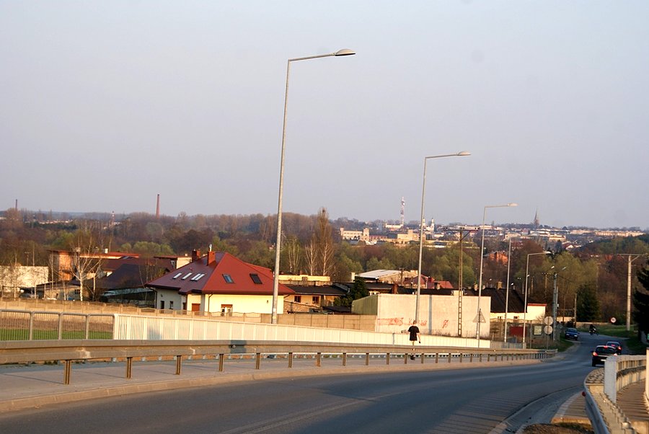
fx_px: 1895
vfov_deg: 13.1
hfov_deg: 19.4
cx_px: 324
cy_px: 217
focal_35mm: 105
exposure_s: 1/125
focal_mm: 70
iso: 100
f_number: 7.1
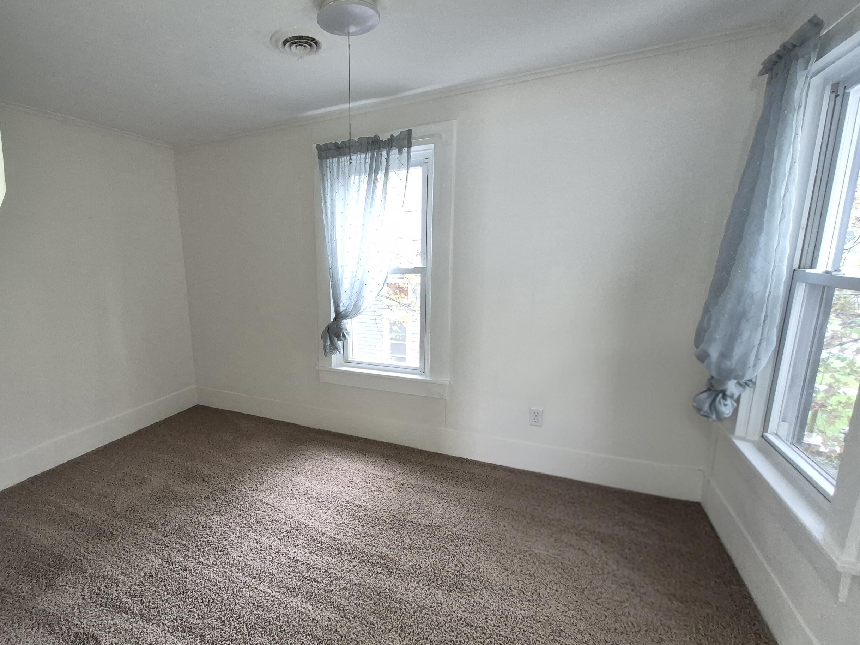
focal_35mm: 16
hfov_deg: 93.5
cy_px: 326
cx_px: 353
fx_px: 397
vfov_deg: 78.1
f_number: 2.2
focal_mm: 1.74
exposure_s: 1/60.2
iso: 320
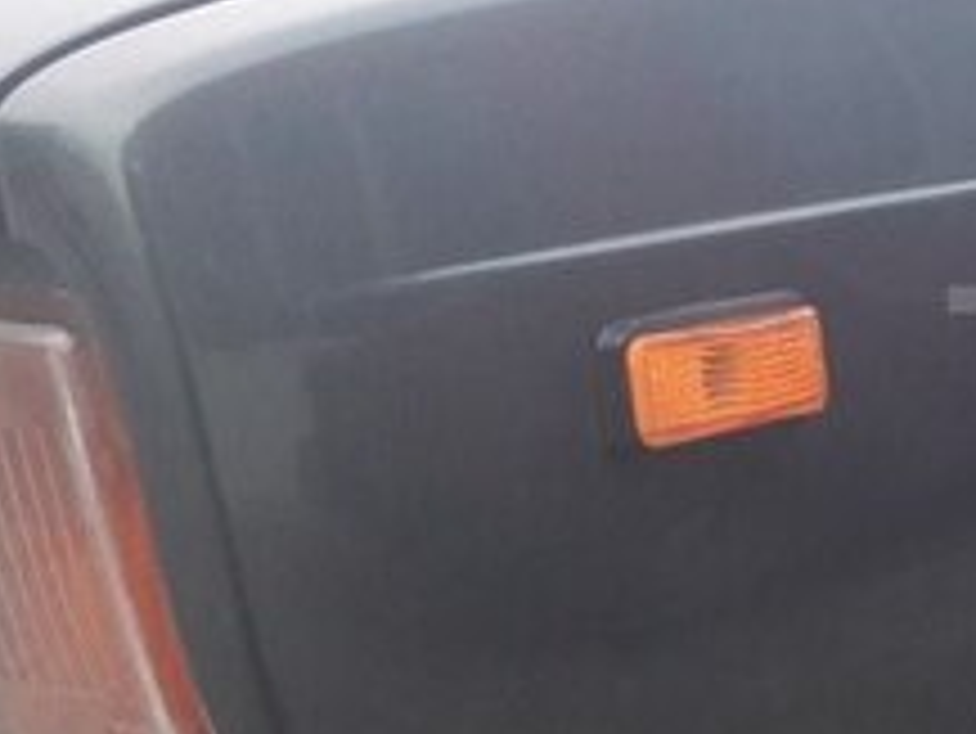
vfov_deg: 17.4
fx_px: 2398
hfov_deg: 20.2
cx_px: 1408
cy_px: 353
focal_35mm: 85
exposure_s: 1/25
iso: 200
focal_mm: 3.7
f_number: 1.9
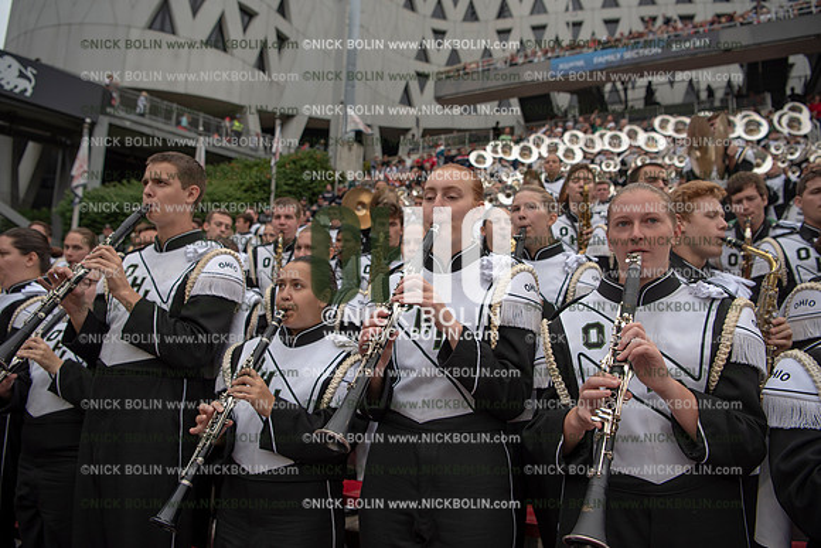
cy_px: 274
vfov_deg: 49.6
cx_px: 410
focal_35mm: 26
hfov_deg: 69.4
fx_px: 593
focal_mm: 26
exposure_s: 1/1000
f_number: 3.5
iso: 250
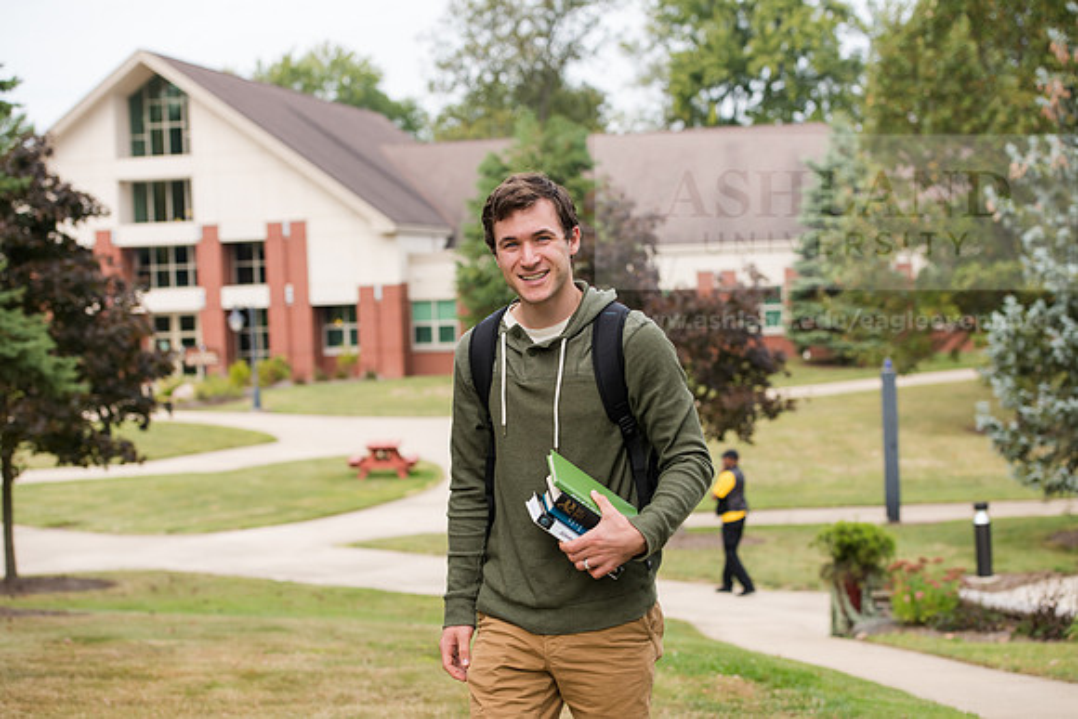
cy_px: 360
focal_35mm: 70
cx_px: 539
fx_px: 2097
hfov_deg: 28.8
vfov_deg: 19.5
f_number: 5
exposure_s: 1/400
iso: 250
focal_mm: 70
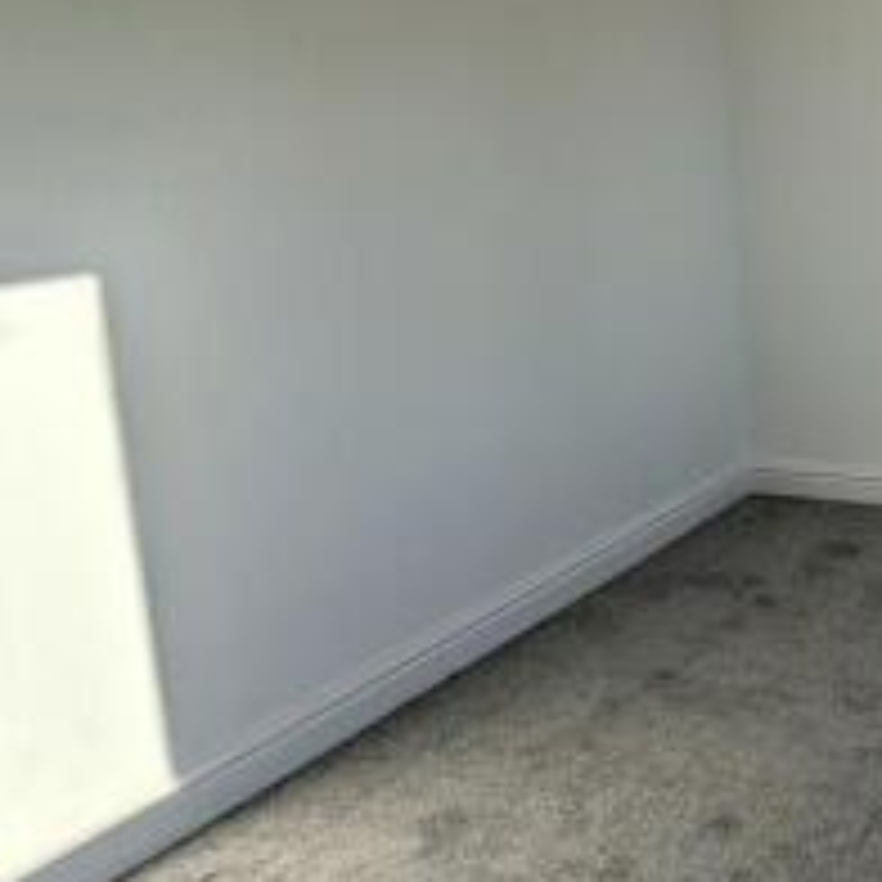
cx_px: 1089
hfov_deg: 32.3
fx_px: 1211
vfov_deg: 39.6
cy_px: 295
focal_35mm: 42
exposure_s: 1/1479
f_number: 2.2
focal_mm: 2.35
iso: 52
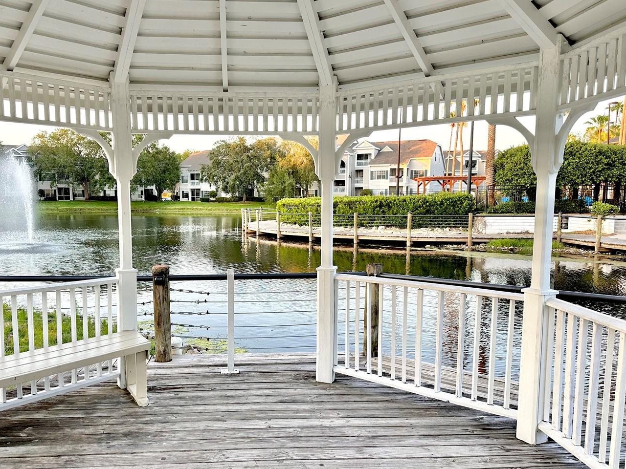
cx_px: 270
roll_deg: +0.6
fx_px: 543
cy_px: 255
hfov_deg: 59.7
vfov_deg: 46.7
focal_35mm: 30
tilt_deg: -6.0
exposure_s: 1/166
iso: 64
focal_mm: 6.86
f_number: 1.78
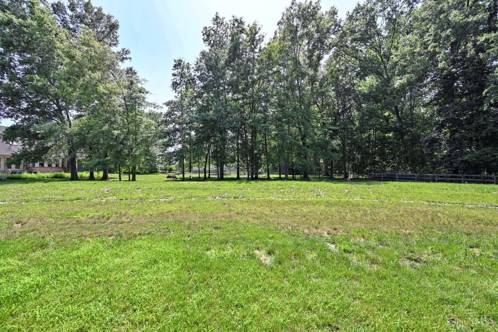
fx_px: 194
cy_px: 166
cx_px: 249
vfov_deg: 81.2
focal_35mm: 14
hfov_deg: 104.3
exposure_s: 1/250
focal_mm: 14
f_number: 5.6
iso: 100
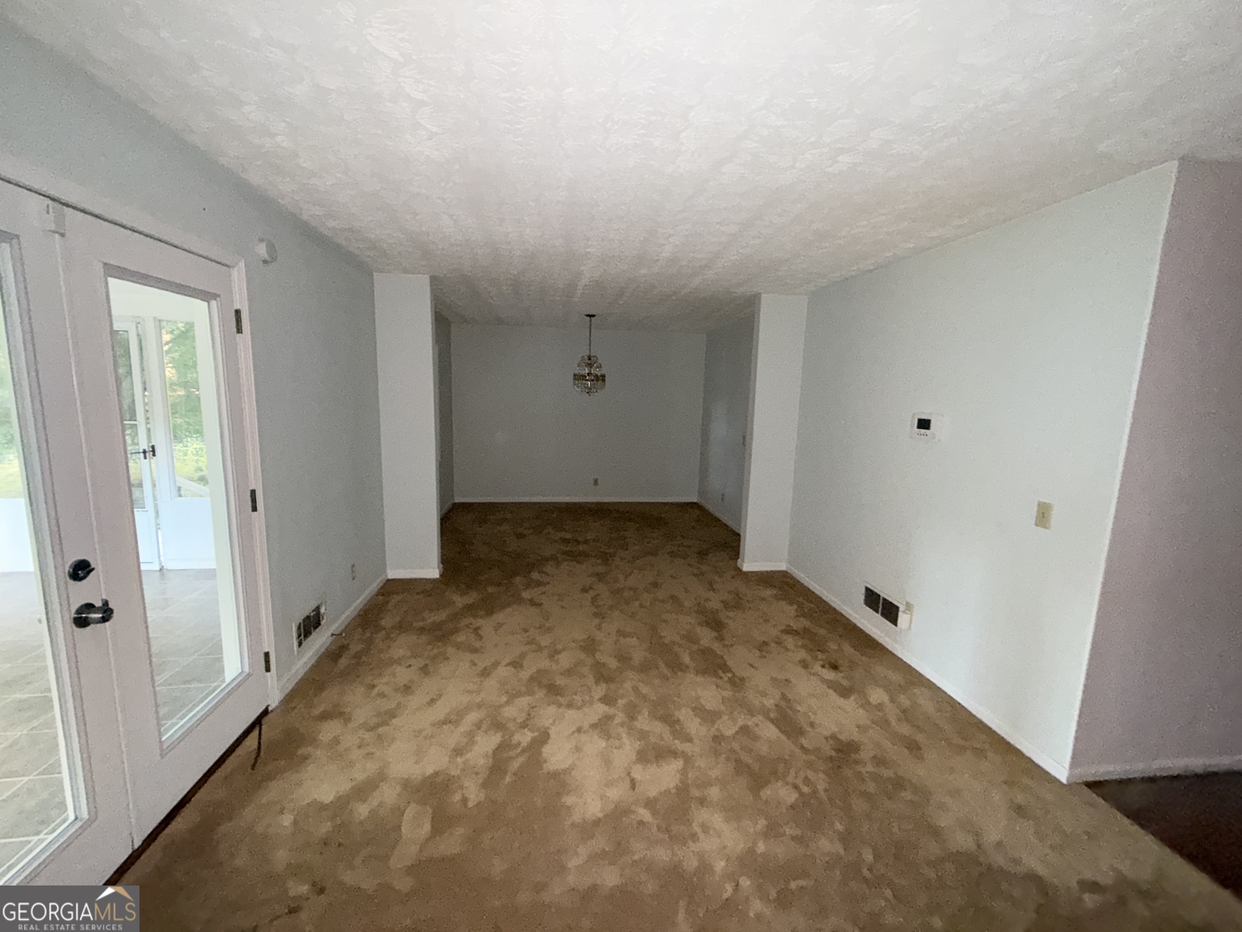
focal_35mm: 14
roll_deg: -1.5
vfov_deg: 85.7
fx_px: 502
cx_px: 621
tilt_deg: -8.4
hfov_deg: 102.1
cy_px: 466
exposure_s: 1/28
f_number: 2.2
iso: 640
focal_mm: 2.22
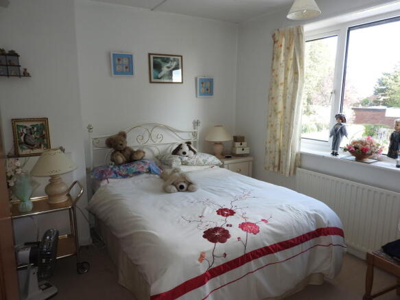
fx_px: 277
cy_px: 150
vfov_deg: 56.8
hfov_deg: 71.6
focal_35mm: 24
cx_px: 200
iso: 100
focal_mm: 4.3
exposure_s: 1/50
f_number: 3.3
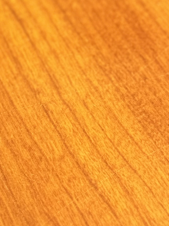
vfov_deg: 11.7
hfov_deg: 8.8
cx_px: -82
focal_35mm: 164
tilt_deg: -42.2
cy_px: -77
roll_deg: +5.4
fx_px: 1068
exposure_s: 1/60
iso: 200
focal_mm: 6.76
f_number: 1.78
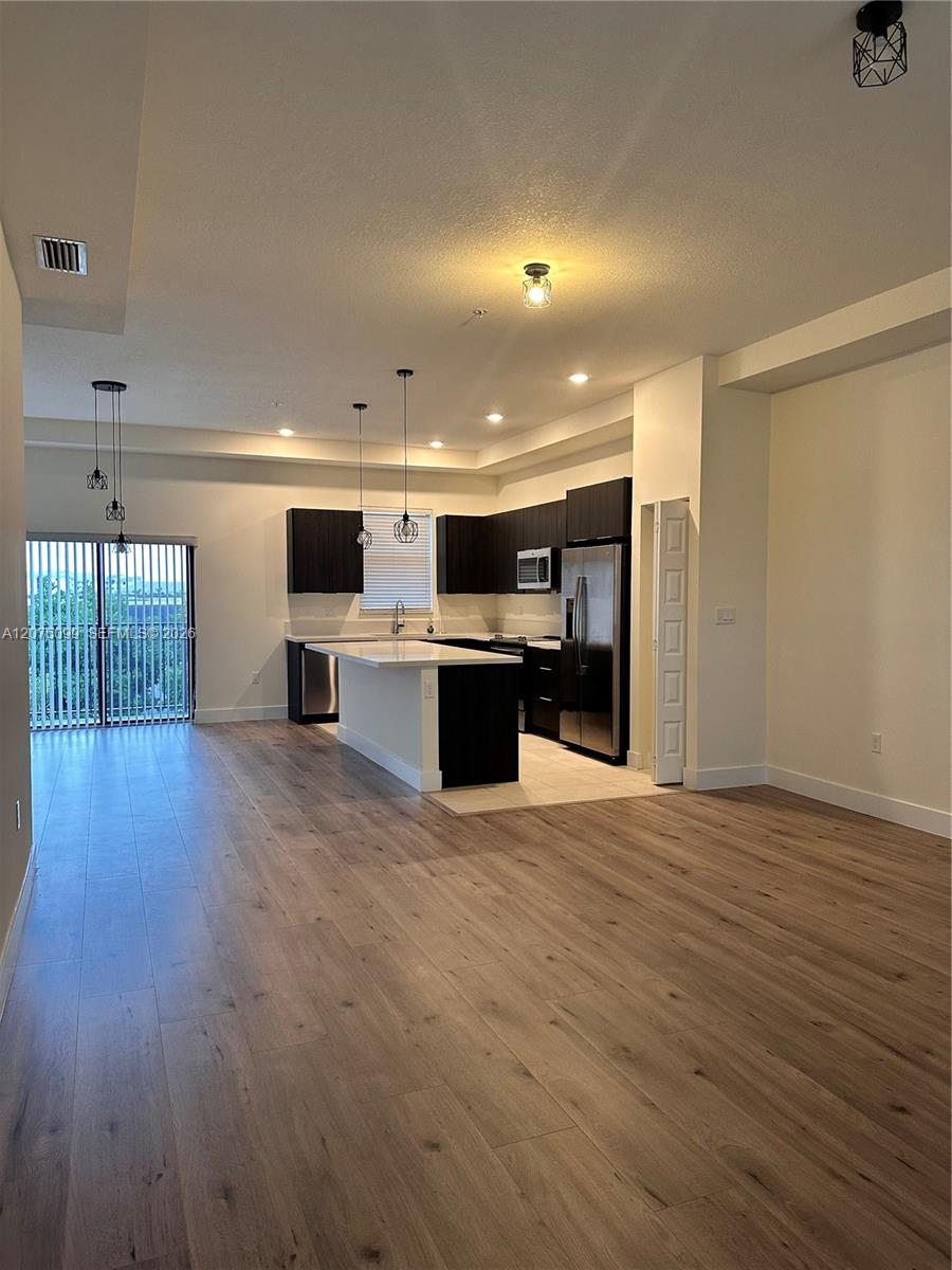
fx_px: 880
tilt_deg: -1.4
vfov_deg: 71.6
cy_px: 635
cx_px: 476
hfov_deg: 56.8
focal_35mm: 24
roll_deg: -0.9
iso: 200
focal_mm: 6.86
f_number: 1.78
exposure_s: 1/60
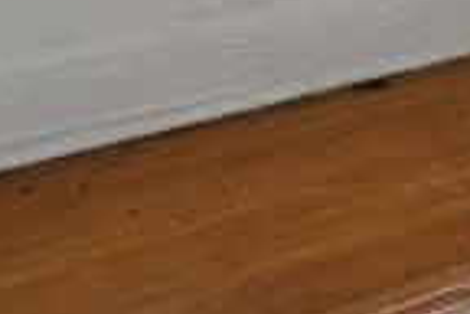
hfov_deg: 14.5
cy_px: -453
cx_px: 979
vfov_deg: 10.3
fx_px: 1488
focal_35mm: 114
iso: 100
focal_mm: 16
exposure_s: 1/15
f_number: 4
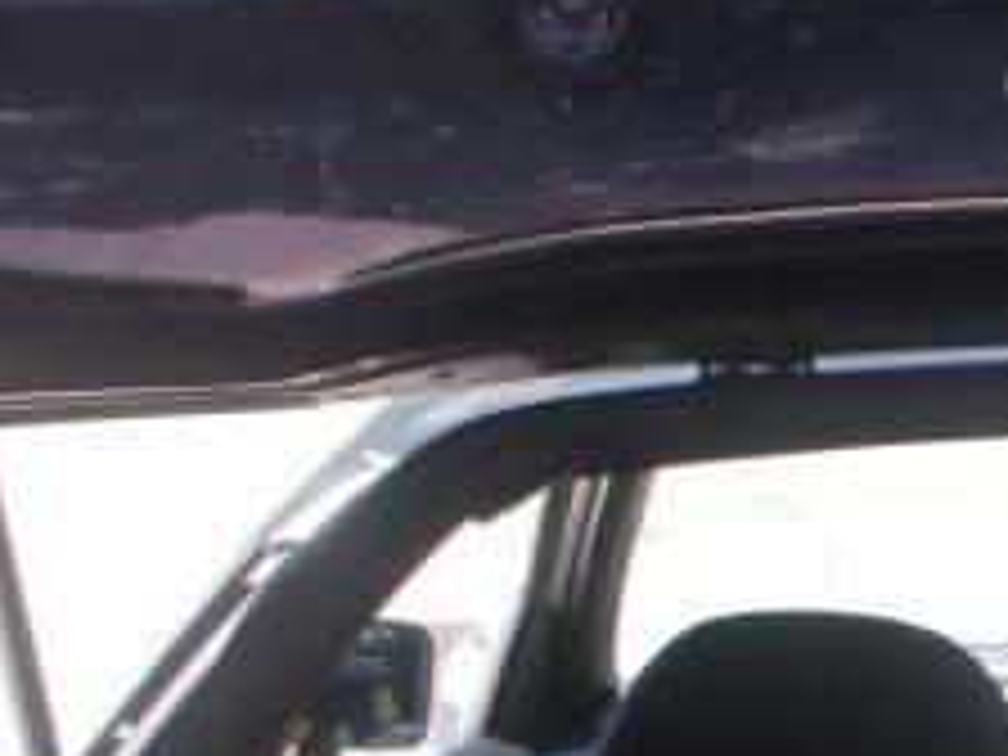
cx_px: 1508
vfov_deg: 10.9
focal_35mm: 136
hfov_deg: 13.7
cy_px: 648
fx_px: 3960
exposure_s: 1/200
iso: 100
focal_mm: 6.3
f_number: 3.3
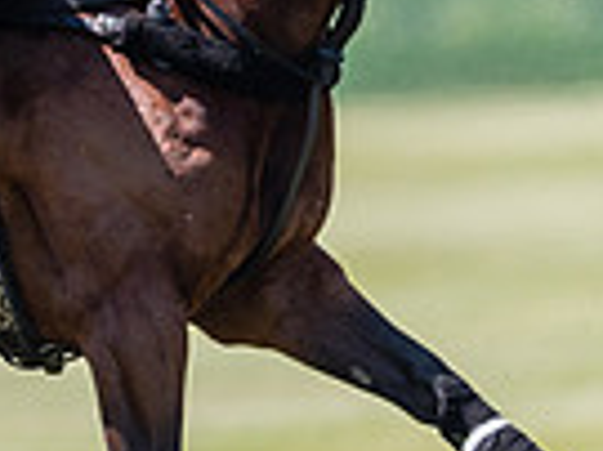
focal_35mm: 2420
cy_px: 165
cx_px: -226
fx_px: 42118
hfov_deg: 0.8
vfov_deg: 0.6
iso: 400
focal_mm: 500
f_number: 4
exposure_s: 1/3200
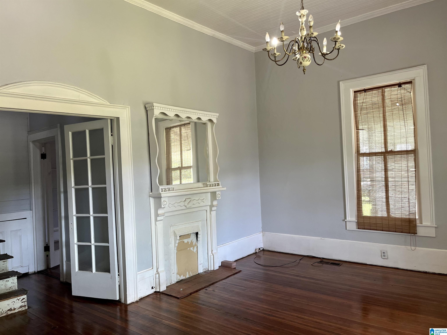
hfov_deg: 67.3
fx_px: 336
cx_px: 224
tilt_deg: +0.4
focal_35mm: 26
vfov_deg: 53.1
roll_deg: +3.0
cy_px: 168
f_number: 1.6
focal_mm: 5.1
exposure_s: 1/60
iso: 80
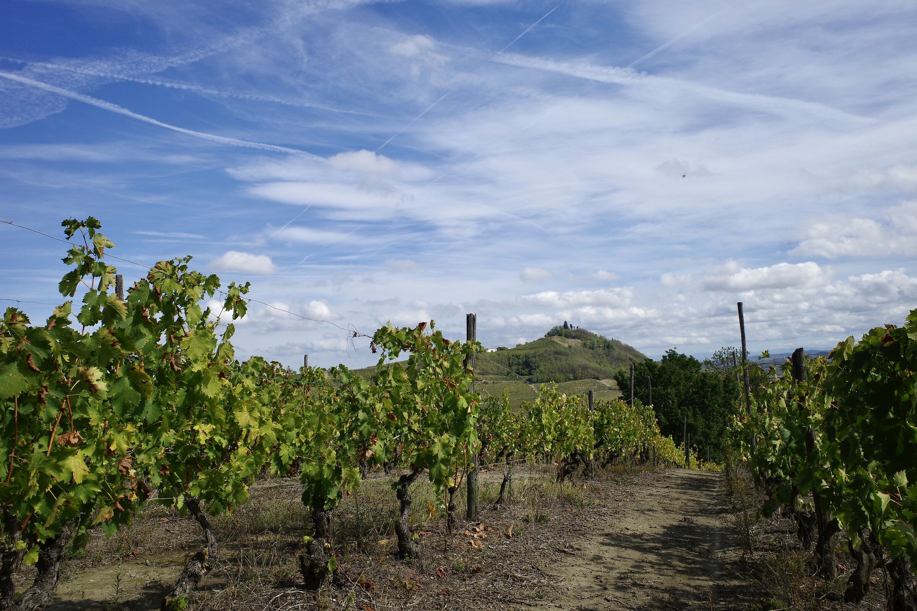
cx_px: 458
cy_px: 306
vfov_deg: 46.4
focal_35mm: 28
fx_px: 713
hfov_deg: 65.5
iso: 100
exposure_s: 1/200
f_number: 10
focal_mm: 18.3
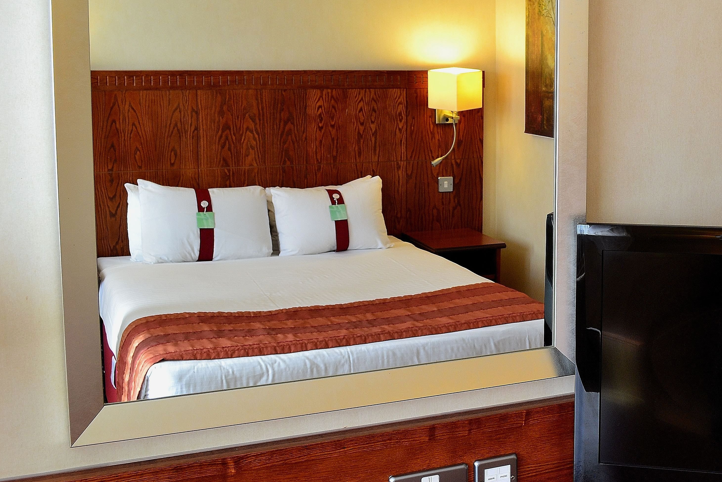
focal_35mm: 52
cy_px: 162
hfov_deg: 37.1
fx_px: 1043
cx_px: 557
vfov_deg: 25.9
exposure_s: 1/25
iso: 400
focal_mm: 22
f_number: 6.3
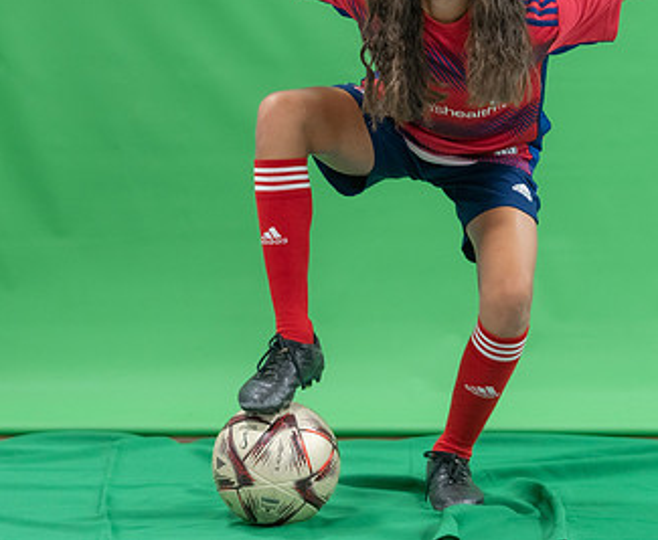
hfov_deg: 11.0
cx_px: 357
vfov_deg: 9.1
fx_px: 3405
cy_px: 100
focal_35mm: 173
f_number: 2.8
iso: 1000
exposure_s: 1/250
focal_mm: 70
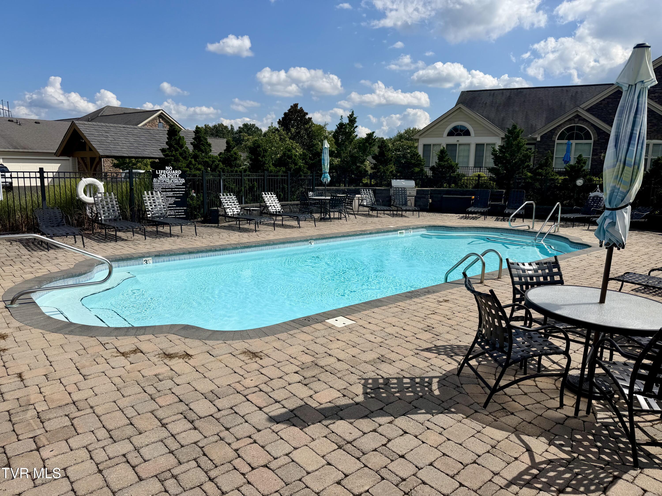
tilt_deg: -10.1
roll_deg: -1.3
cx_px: 331
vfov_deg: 56.8
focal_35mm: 24
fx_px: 459
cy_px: 248
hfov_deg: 71.6
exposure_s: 1/9091
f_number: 1.78
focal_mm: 6.76
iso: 80
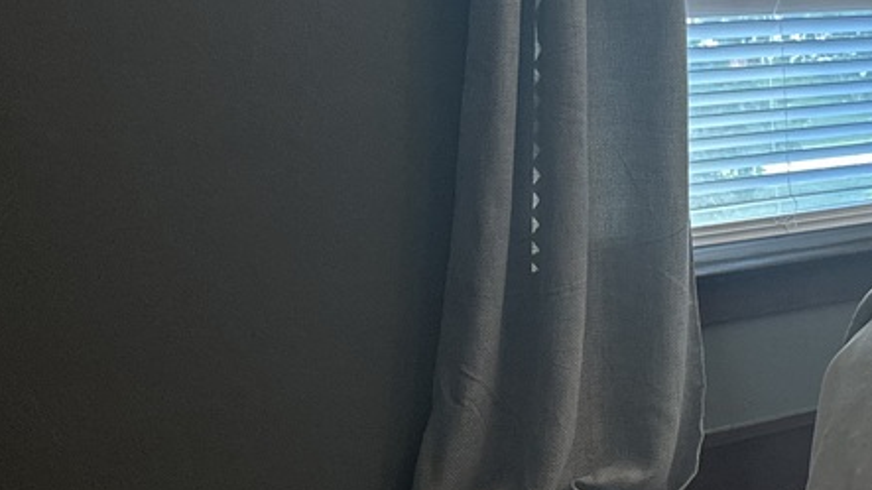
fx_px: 1965
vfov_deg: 14.1
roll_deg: -1.2
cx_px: 1374
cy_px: 83
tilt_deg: -7.4
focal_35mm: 85
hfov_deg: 20.6
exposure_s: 1/60
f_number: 1.78
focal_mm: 6.86
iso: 250
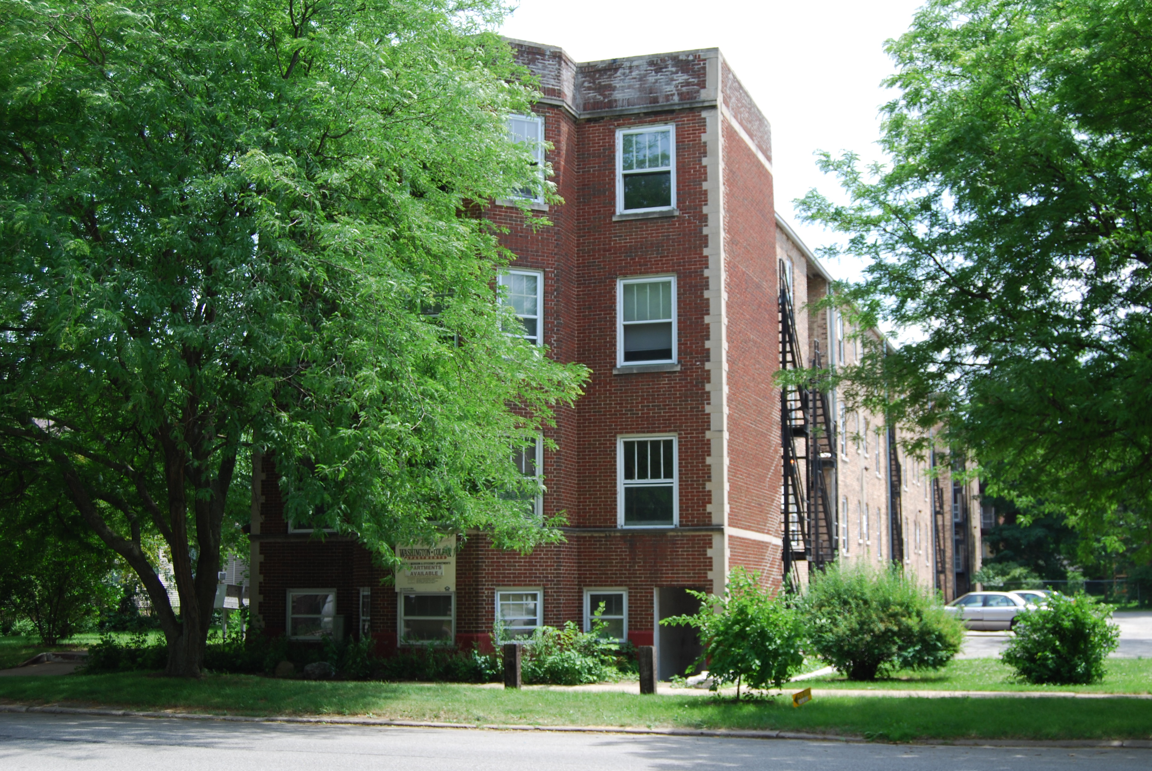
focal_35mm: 41
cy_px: 396
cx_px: 603
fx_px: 1314
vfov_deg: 32.7
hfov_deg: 47.3
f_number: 6.3
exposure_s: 1/160
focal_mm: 26
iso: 100
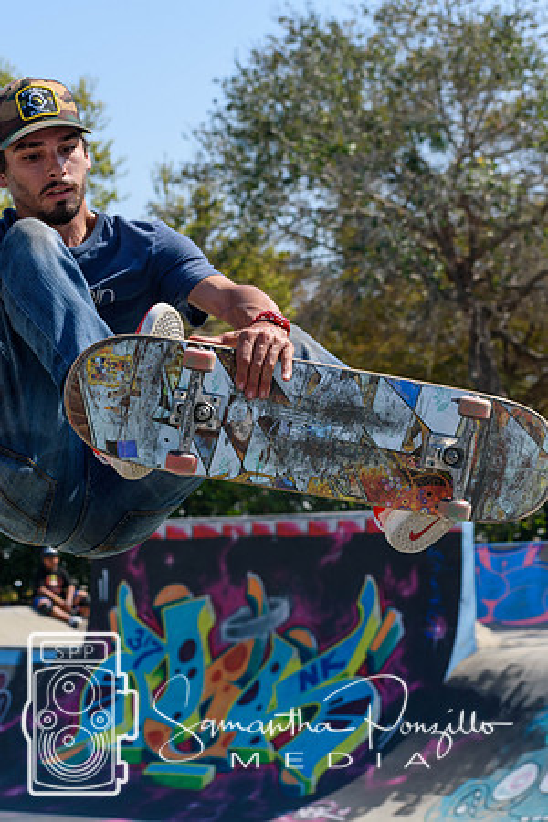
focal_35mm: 105
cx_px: 274
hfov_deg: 13.0
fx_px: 2397
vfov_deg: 19.5
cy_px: 411
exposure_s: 1/800
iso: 200
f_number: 7.1
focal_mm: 70
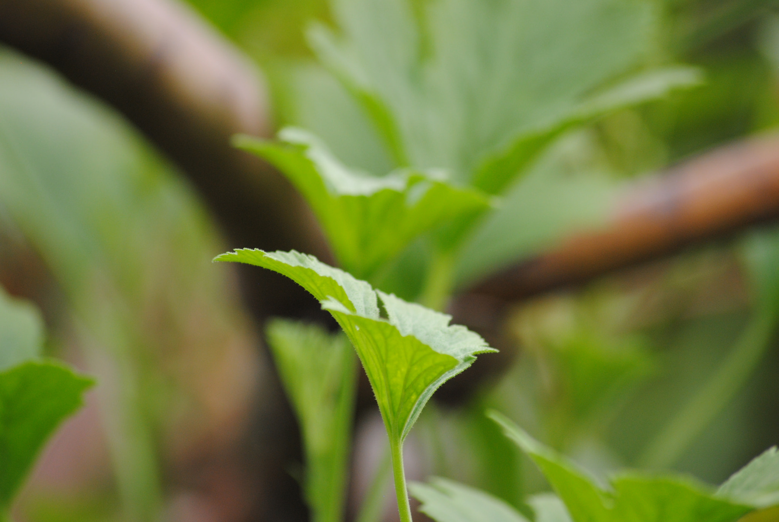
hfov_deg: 7.0
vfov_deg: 4.7
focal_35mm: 292
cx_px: 390
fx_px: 6337
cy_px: 261
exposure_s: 1/125
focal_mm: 195
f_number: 5
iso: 320
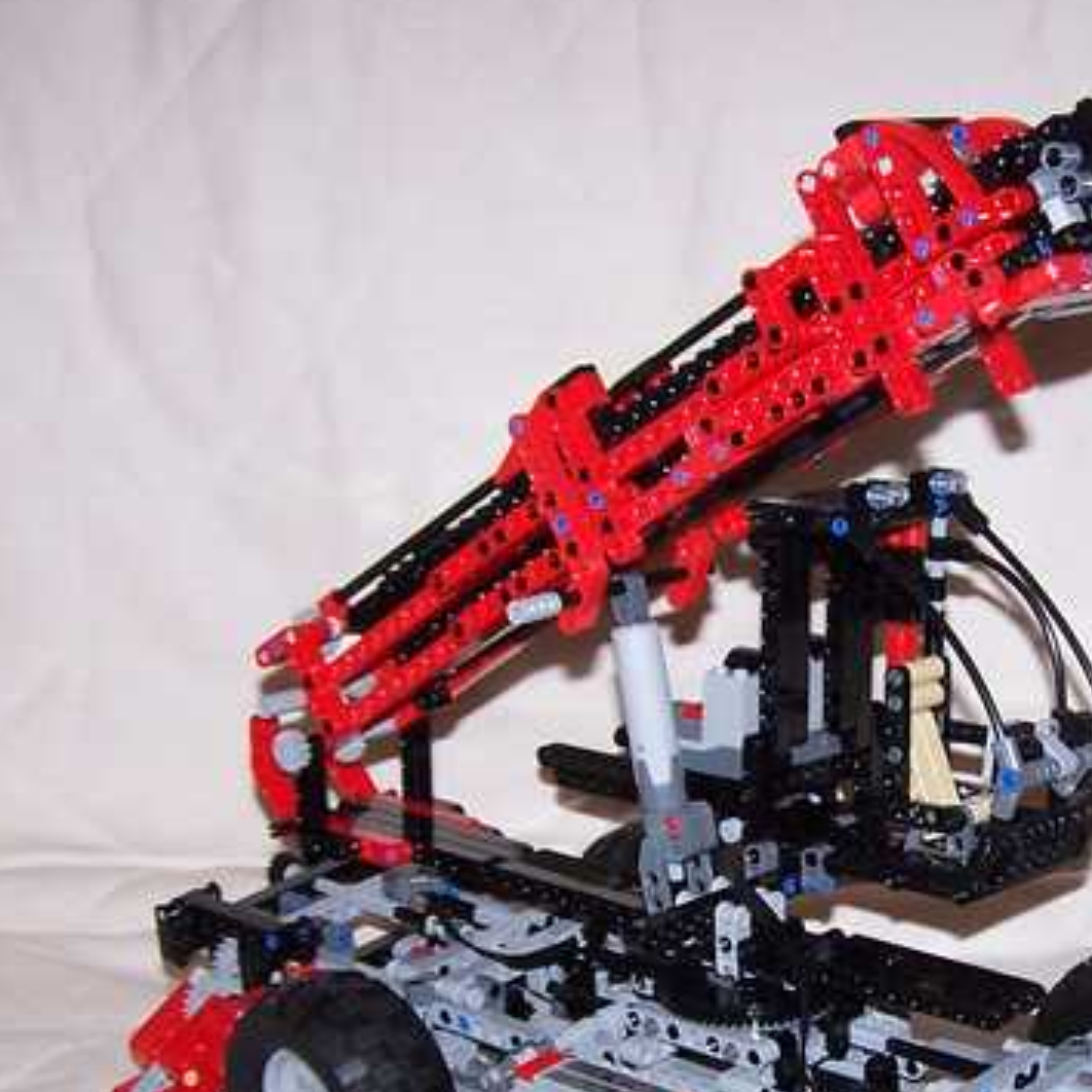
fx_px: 2712
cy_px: 805
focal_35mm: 76
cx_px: 904
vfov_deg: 22.6
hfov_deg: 22.4
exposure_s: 1/60
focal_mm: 6.3
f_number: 2.8
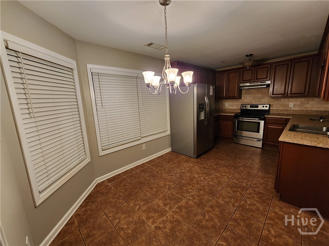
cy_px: 123
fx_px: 124
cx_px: 164
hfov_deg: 106.2
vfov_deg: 89.9
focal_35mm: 13
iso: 320
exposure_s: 1/60
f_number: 2.2
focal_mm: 2.2
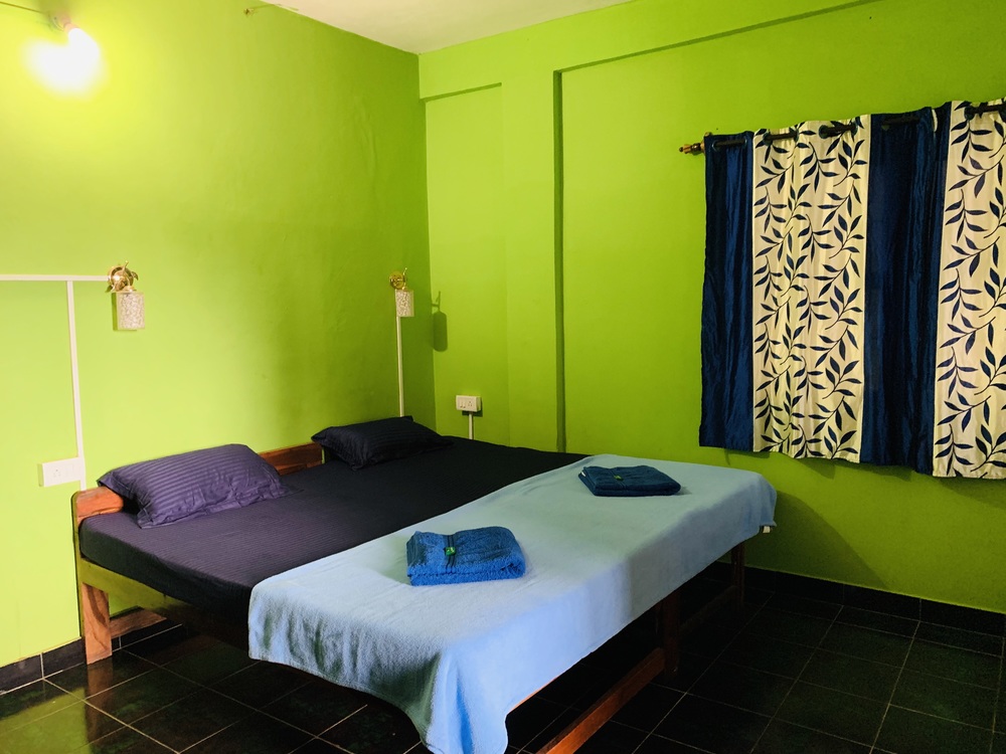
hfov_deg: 67.3
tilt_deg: -6.1
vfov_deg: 53.1
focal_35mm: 26
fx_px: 756
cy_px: 377
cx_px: 503
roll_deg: +1.1
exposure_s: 1/33
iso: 400
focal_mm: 4.25
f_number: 1.8
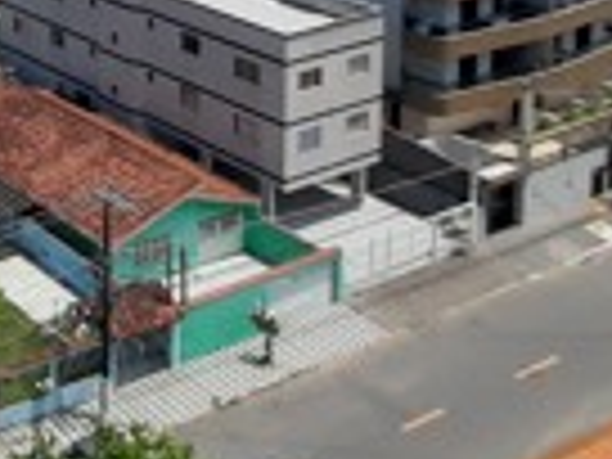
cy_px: -227
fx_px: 1167
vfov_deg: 19.4
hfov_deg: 24.0
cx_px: -277
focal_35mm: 66
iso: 40
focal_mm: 1.42
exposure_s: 1/2273
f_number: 2.2
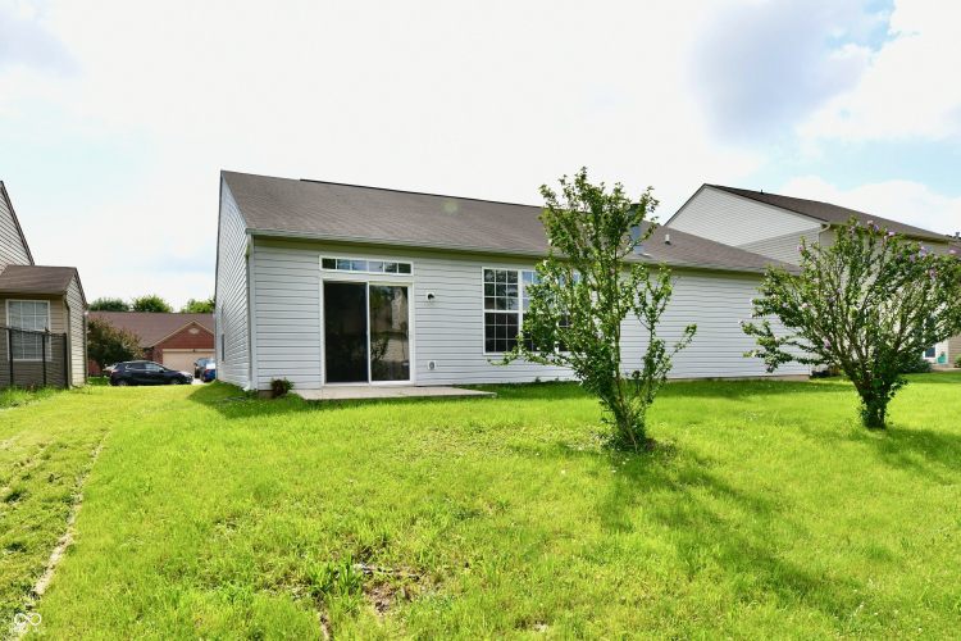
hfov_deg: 96.7
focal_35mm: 16
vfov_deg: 73.7
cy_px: 320
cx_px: 480
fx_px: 427
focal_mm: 16
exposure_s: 1/400
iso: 640
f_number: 10
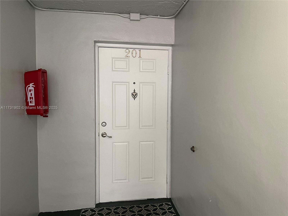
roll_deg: +0.1
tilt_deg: -2.8
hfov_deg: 69.4
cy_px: 108
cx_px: 144
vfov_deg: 54.9
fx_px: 208
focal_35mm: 25
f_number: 1.6
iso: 400
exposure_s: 1/40
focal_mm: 5.1
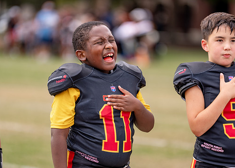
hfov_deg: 8.2
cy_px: 93
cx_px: 110
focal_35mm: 246
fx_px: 1641
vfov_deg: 5.8
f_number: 2.8
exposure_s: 1/1000
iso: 100
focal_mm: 200
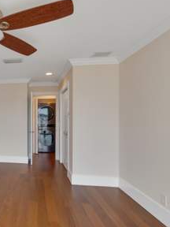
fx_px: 157
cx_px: 7
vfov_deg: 71.6
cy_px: 114
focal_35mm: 24
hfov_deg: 48.6
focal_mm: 10
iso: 320
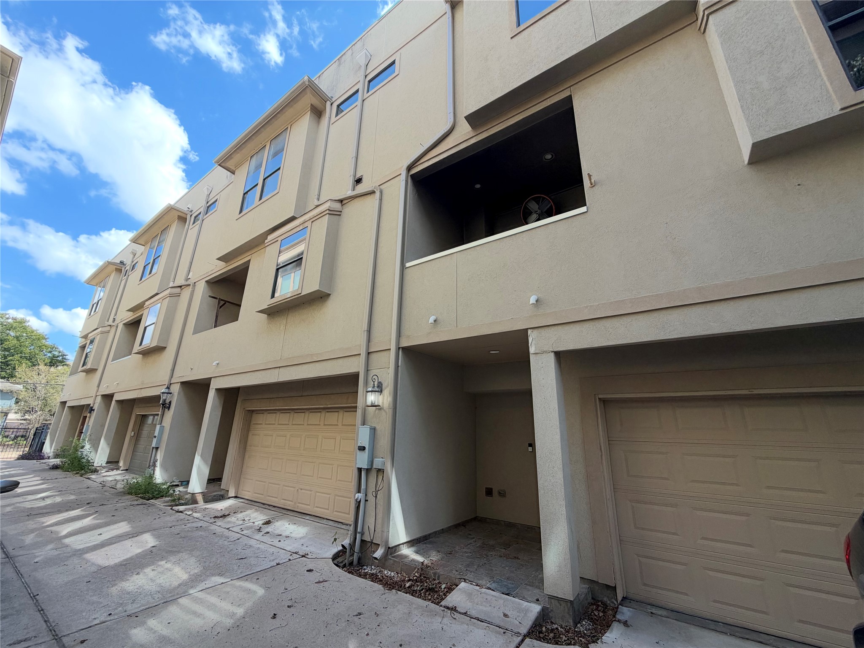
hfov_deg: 102.1
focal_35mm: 14
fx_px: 349
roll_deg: -1.8
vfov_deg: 85.7
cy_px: 324
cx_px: 432
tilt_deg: +18.0
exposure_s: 1/233
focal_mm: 2.22
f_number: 2.2
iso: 50
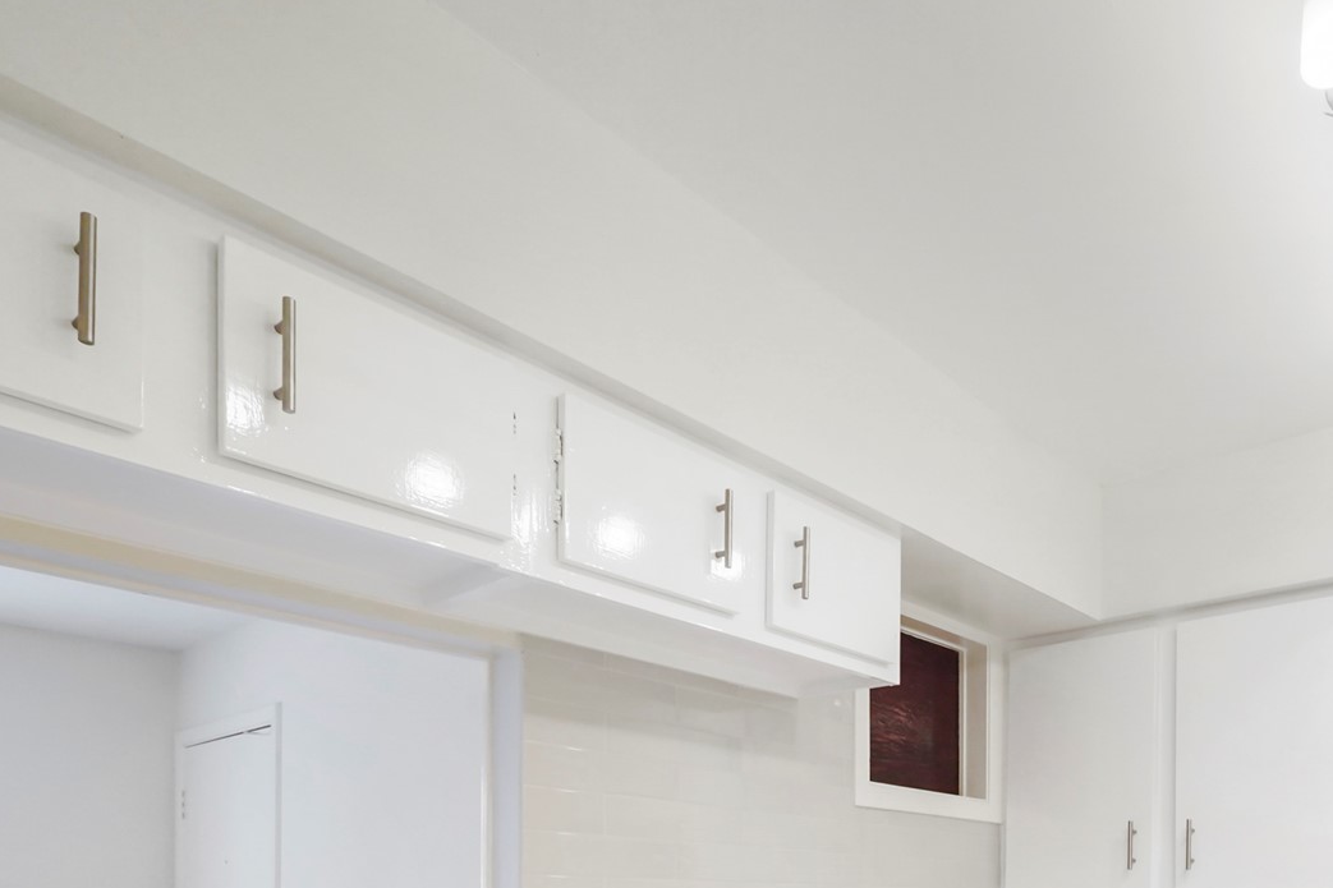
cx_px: 1080
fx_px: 925
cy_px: 871
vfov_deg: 44.3
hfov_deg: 64.7
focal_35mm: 25
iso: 250
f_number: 8
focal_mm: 12
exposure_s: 1/30
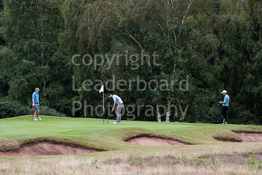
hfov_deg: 6.9
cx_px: 131
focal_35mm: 300
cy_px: 88
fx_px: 2184
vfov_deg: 4.6
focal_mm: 200
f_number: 5.6
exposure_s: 1/1000
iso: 1600
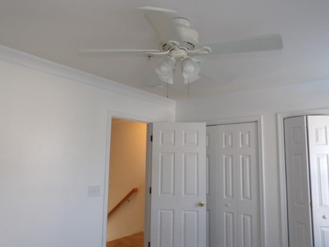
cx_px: 172
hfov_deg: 67.3
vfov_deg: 53.1
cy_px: 126
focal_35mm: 26
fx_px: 247
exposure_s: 1/33
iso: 200
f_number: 3.2
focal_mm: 4.3
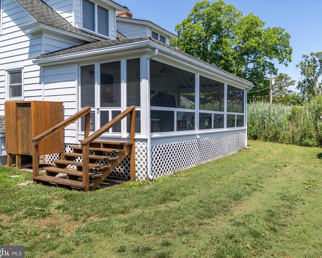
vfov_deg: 51.5
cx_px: 181
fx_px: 267
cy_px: 126
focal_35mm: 28
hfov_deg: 62.0
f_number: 8
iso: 80
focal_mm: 24
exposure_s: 1/125
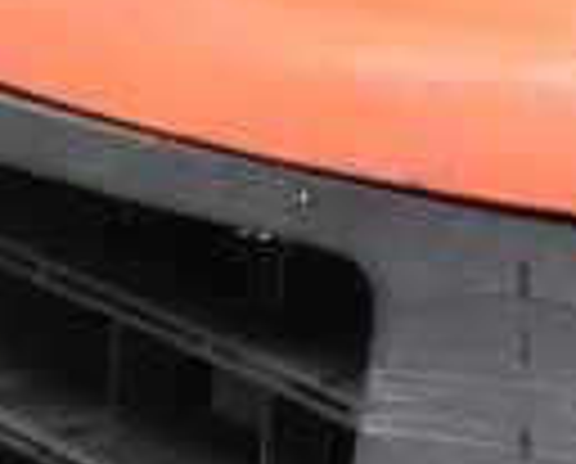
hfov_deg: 5.7
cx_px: 1112
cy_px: 910
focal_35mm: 329
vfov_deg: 4.6
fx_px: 5628
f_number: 5
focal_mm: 25
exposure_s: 1/15
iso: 1600
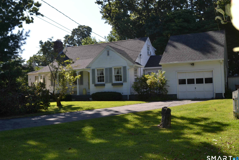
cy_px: 80
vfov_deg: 35.9
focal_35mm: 37
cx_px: 120
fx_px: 246
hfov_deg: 51.9
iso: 100
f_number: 6.3
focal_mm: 24
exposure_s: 1/200
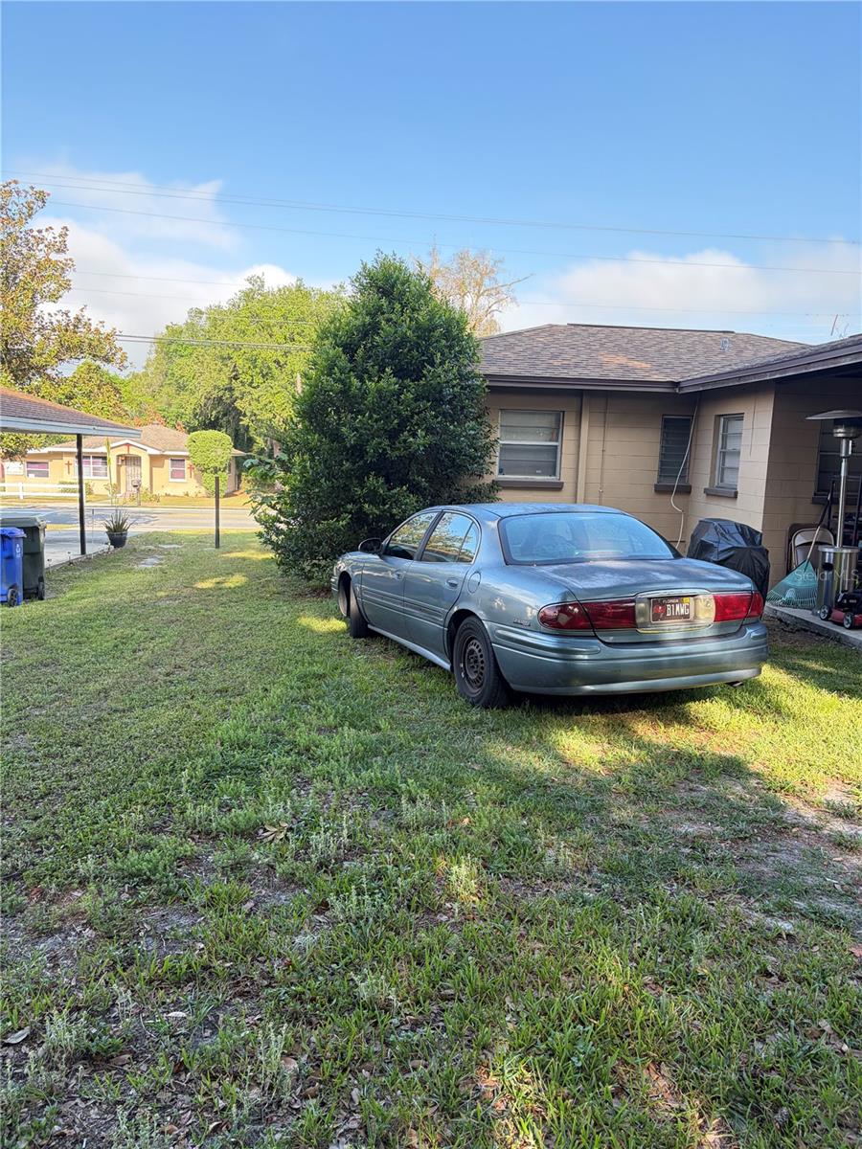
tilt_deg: -7.9
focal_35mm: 26
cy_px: 574
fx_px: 863
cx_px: 431
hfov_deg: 53.1
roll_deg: -2.6
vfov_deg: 67.3
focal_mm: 5.96
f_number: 1.6
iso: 64
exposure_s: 1/581
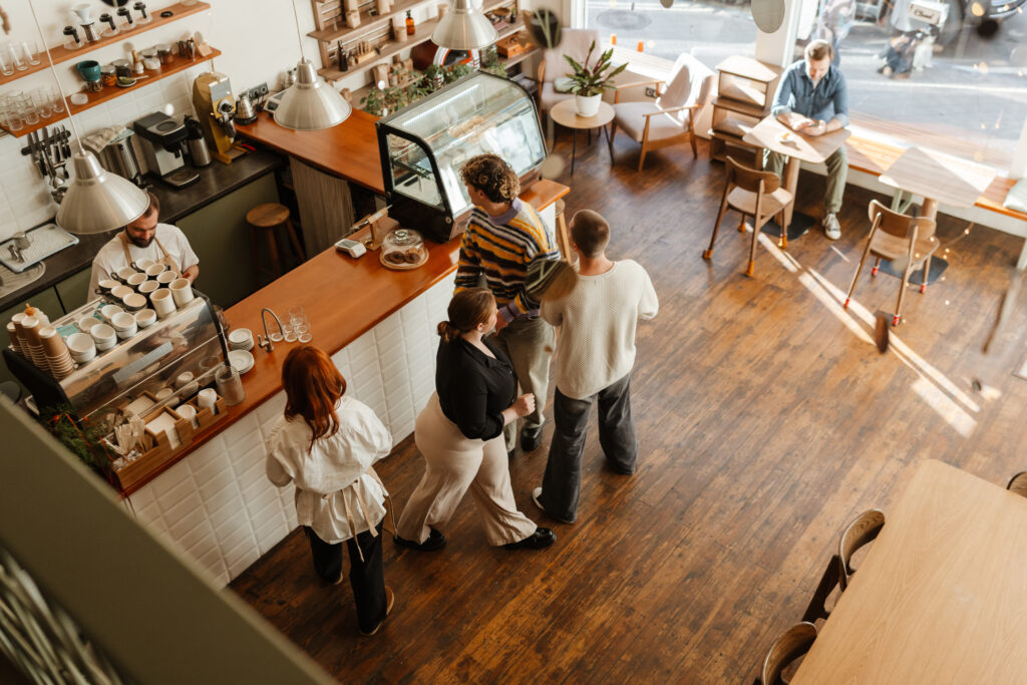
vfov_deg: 37.9
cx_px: 514
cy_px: 342
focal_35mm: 35
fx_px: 999
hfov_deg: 54.4
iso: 800
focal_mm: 35
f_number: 2.2
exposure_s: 1/640
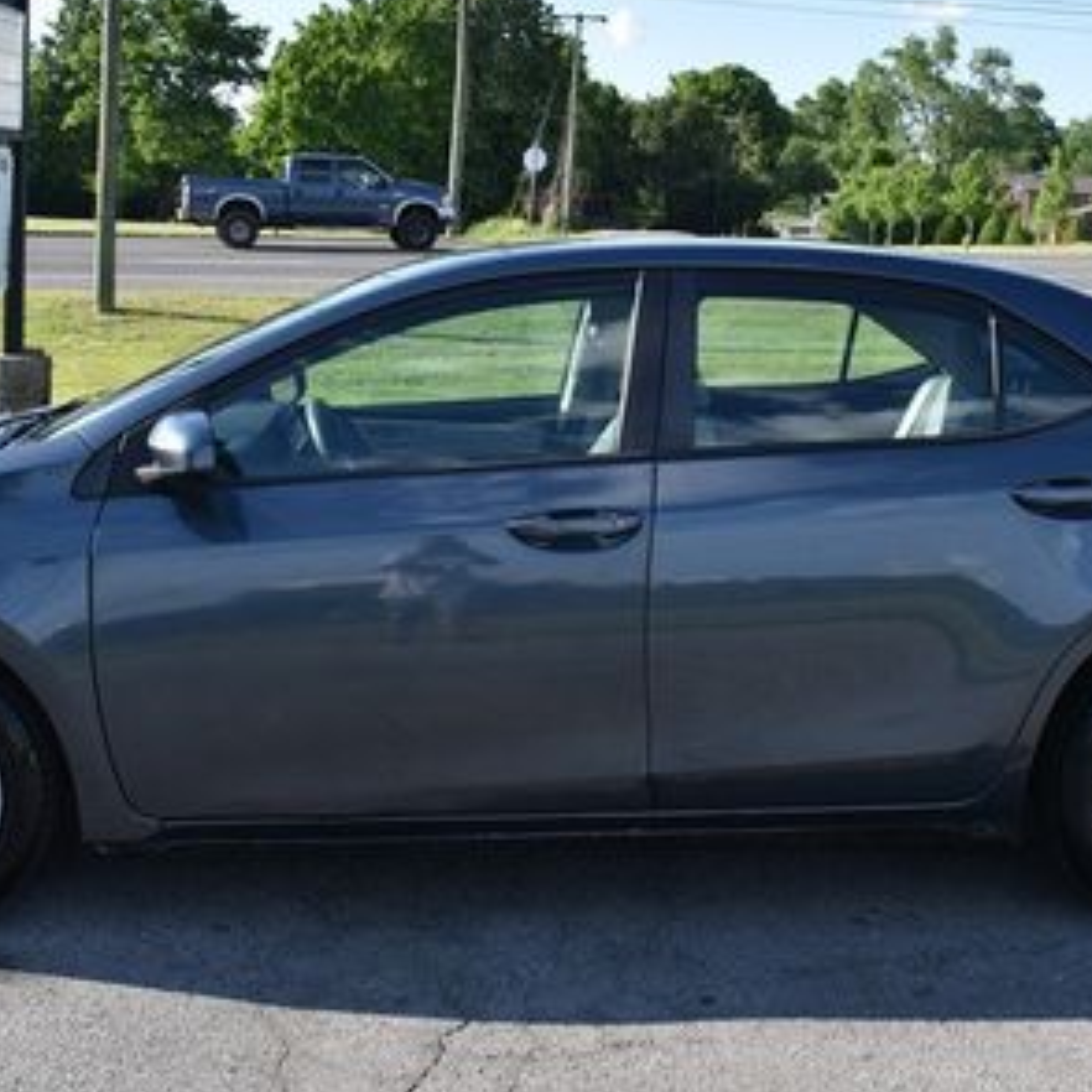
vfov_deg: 33.8
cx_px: 557
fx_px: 1785
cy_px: 377
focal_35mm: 50
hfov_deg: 34.0
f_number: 8
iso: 180
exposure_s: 1/250
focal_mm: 18
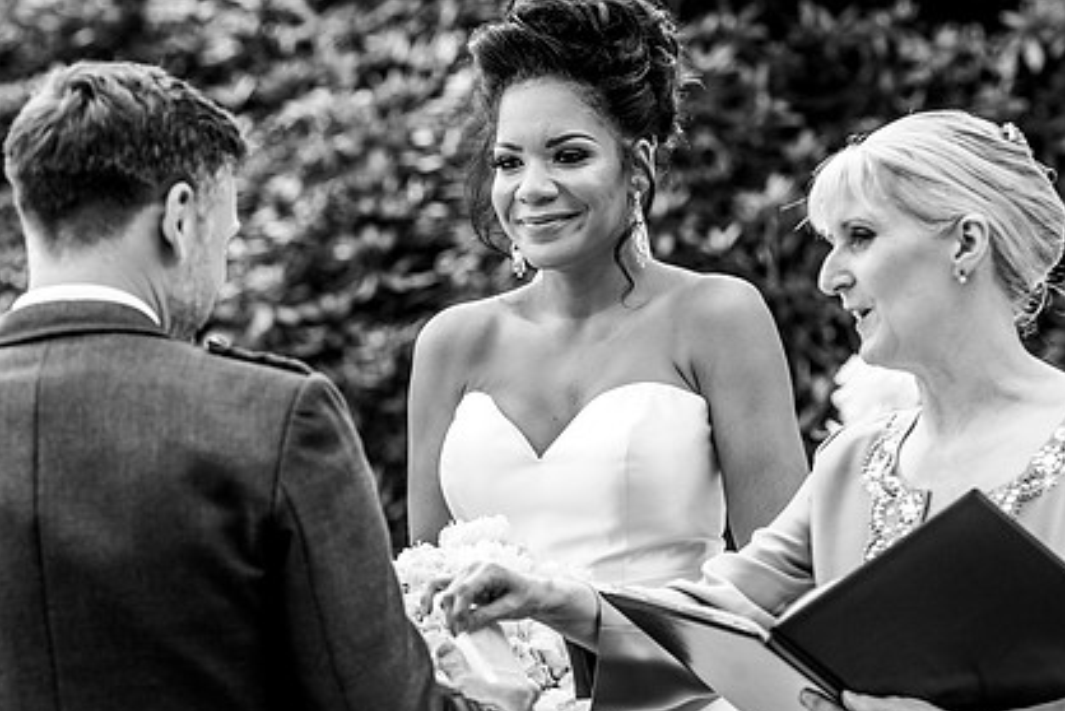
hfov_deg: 9.6
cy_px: 322
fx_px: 6362
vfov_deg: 6.4
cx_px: 494
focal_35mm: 215
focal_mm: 155
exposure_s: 1/320
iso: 250
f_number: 5.6
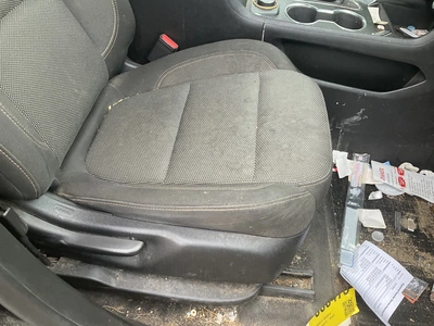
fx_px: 364
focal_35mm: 29
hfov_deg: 61.7
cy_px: 163
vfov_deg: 48.2
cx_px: 217
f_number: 1.8
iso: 40
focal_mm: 3
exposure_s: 1/122
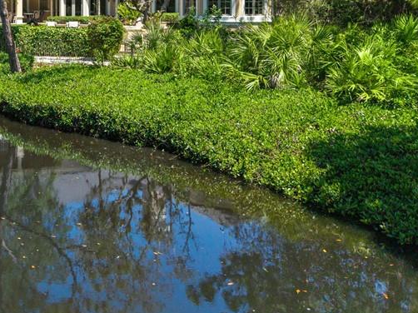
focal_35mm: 49
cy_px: 12
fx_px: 591
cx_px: 12
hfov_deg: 35.6
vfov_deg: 28.2
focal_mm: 8.67
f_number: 1.8
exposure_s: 1/400
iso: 100
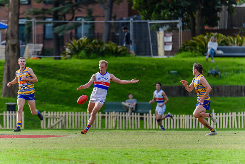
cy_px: 76
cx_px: 114
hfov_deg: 4.2
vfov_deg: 2.8
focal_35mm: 487
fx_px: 3313
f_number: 6
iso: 1000
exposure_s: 1/1600
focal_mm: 450
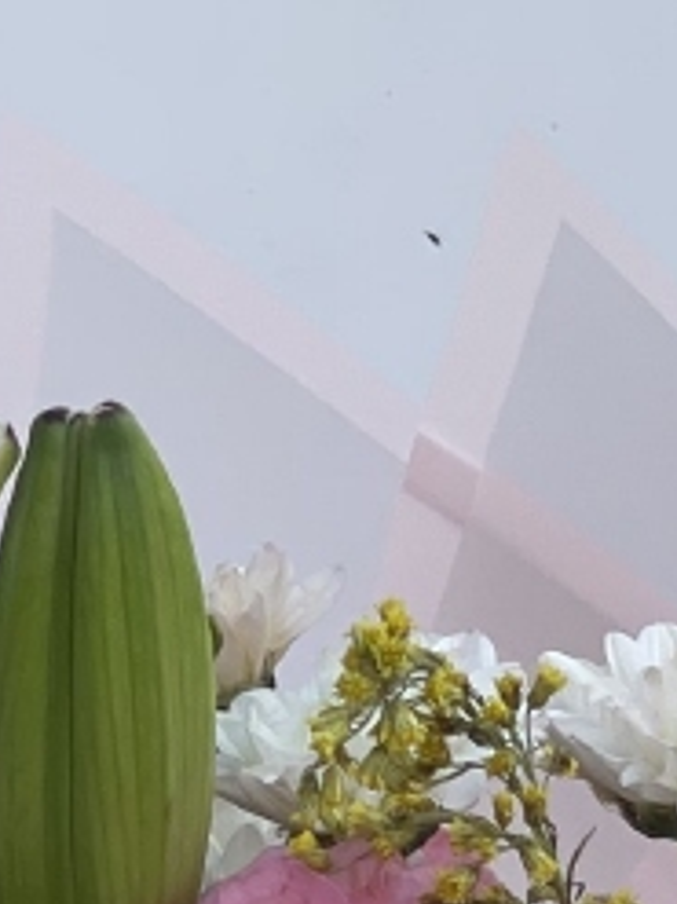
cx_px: -2
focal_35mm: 389
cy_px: 1566
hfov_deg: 3.8
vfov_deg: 5.0
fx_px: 10153
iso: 20
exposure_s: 1/219
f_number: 2.2
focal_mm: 7.5
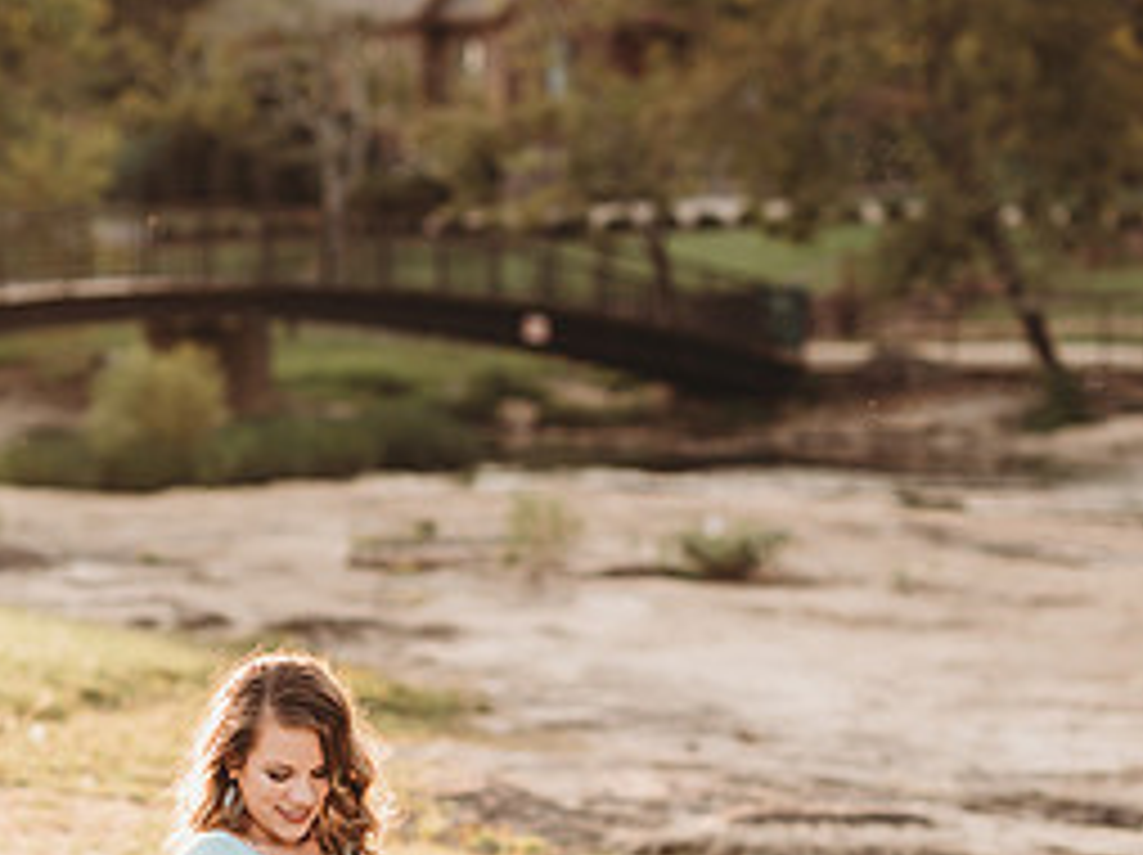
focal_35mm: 145
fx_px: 4783
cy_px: 756
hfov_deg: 13.6
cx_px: 486
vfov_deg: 10.2
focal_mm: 85
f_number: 2.5
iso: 160
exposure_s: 1/500
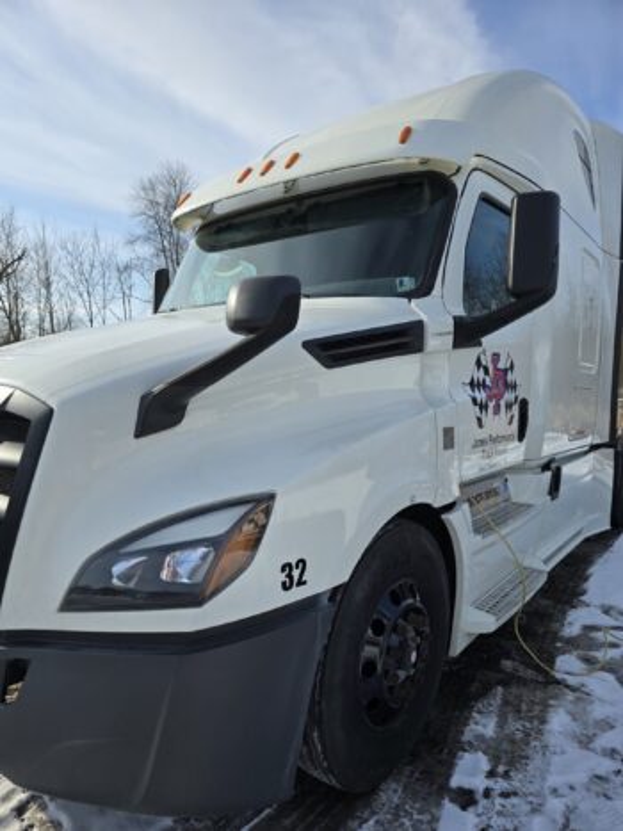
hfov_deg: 58.9
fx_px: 552
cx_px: 312
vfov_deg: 73.9
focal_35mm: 23
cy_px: 416
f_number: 1.7
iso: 12
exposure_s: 1/997
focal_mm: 6.3
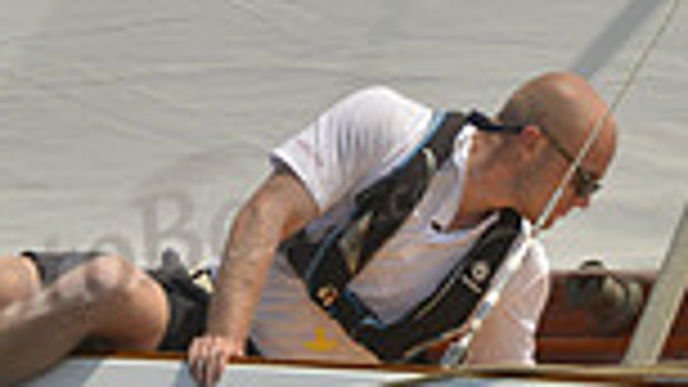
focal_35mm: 1591
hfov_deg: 1.4
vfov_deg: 0.8
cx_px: -378
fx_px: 29020
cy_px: 542
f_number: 10
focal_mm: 400
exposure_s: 1/1000
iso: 280
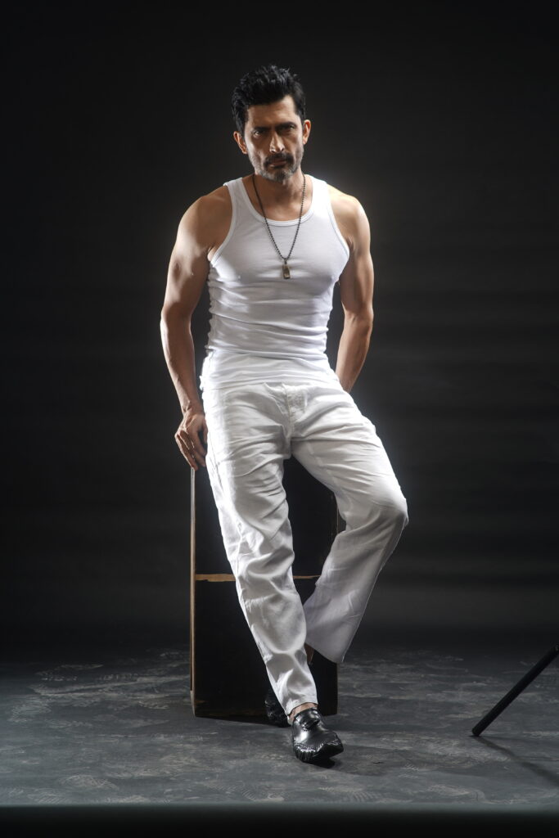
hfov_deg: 16.1
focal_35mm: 85
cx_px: 280
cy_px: 419
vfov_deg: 23.9
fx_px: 1979
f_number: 6.3
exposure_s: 1/160
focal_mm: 85
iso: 64
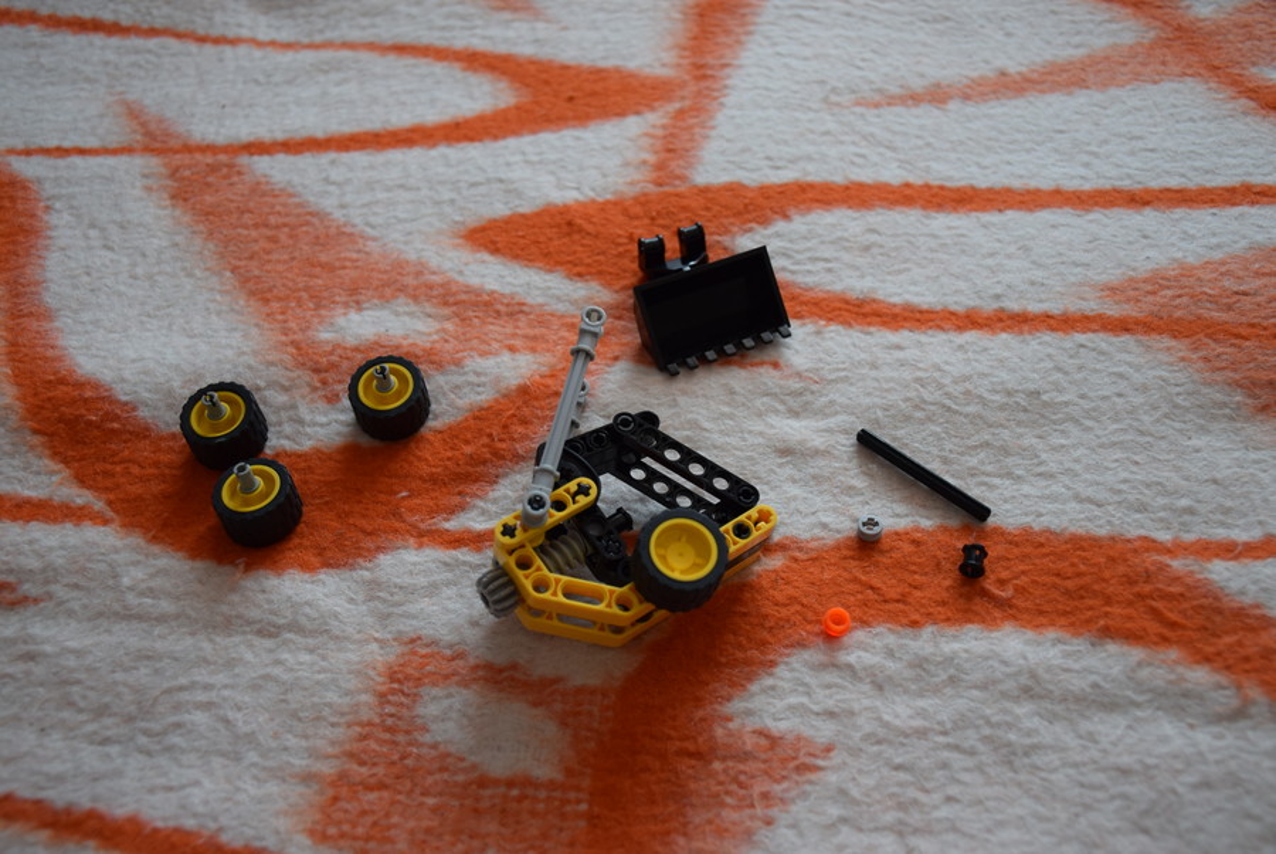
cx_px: 638
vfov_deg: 37.0
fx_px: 1277
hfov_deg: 53.1
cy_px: 427
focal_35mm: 36
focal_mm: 24
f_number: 4.5
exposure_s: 1/80
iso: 400
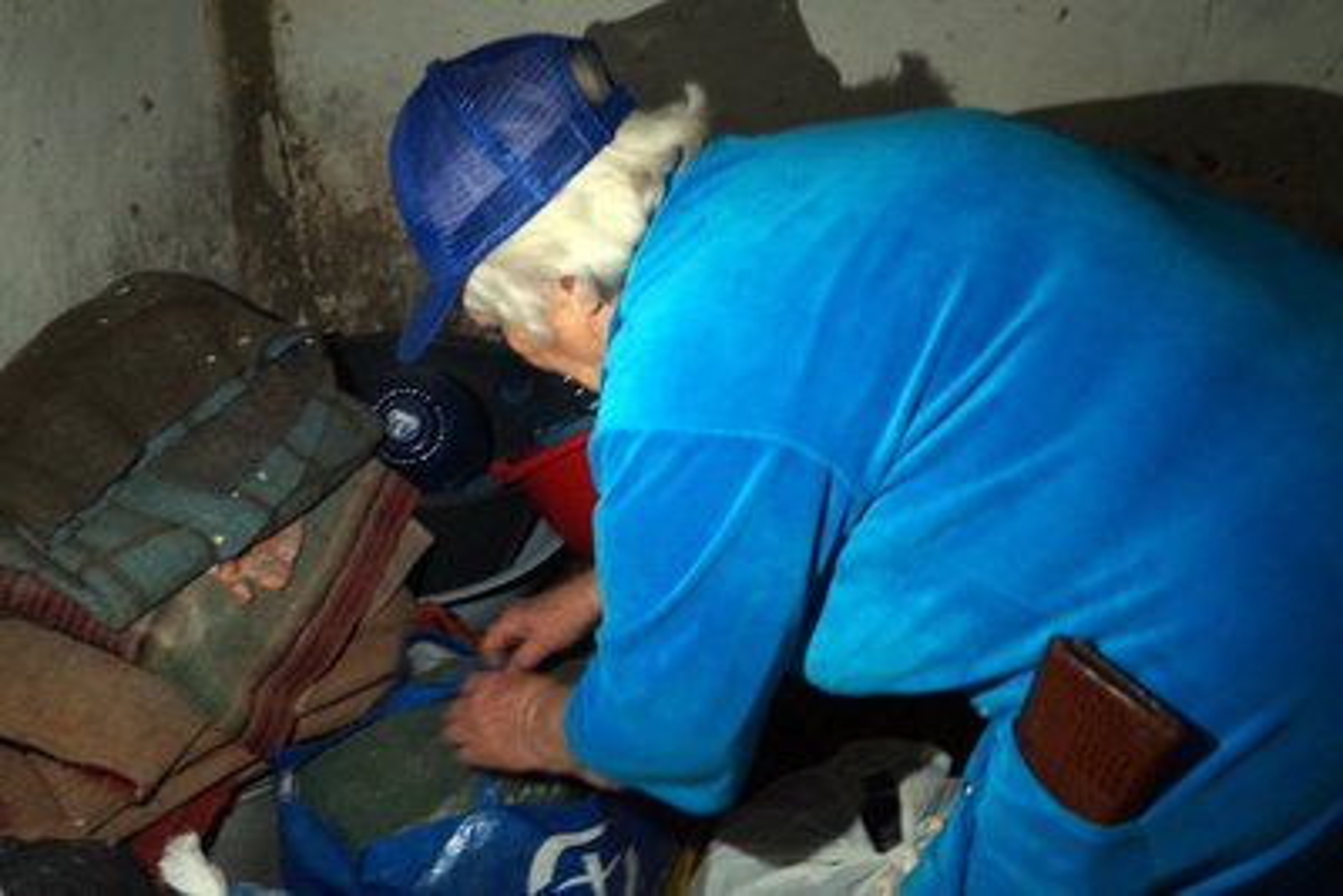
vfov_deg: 31.9
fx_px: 1567
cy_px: 448
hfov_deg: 46.4
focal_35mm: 42
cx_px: 672
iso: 3200
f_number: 4.5
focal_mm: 28
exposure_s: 1/15
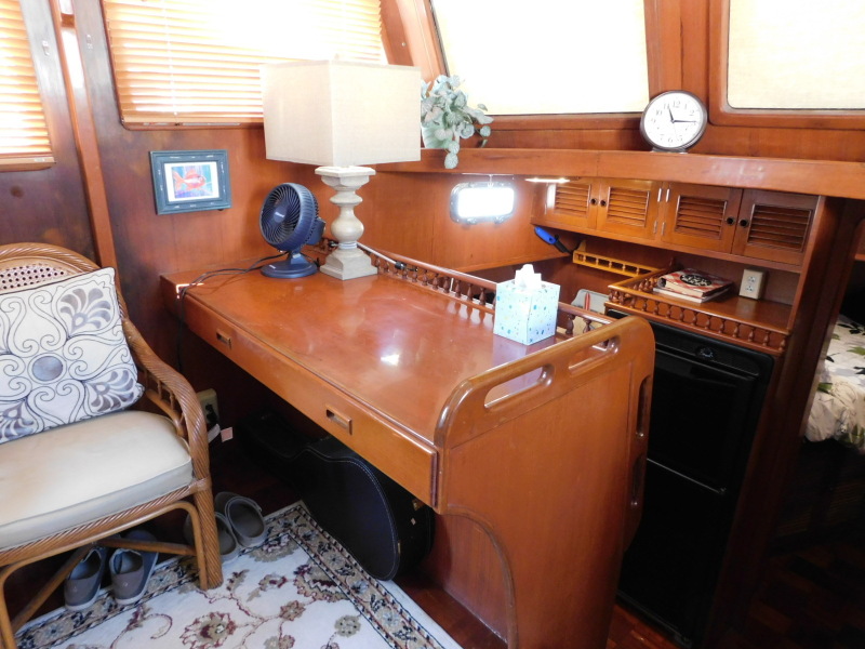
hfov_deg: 73.9
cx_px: 432
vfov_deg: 58.9
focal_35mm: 23
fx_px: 575
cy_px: 324
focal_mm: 4
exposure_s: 1/15
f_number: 3
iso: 400
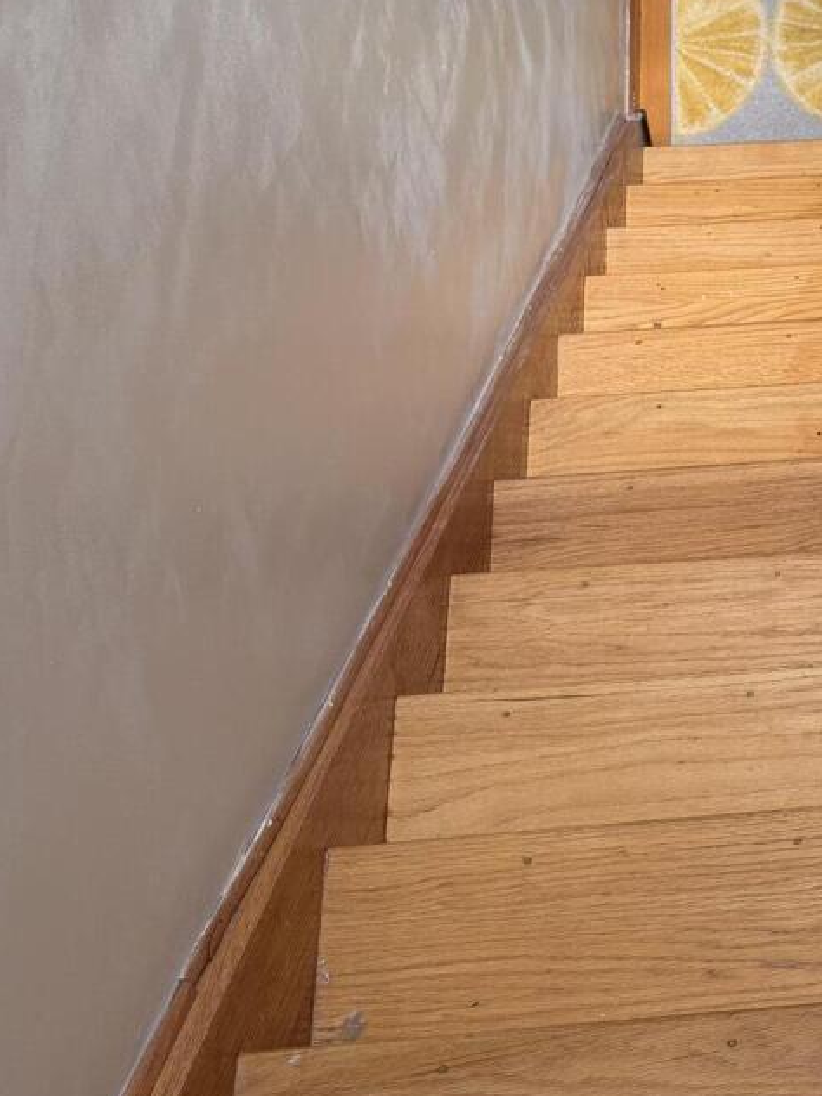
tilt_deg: -59.8
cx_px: 1018
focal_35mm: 76
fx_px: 2406
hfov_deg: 18.3
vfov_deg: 25.5
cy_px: 331
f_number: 1.78
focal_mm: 6.76
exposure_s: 1/127
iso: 80
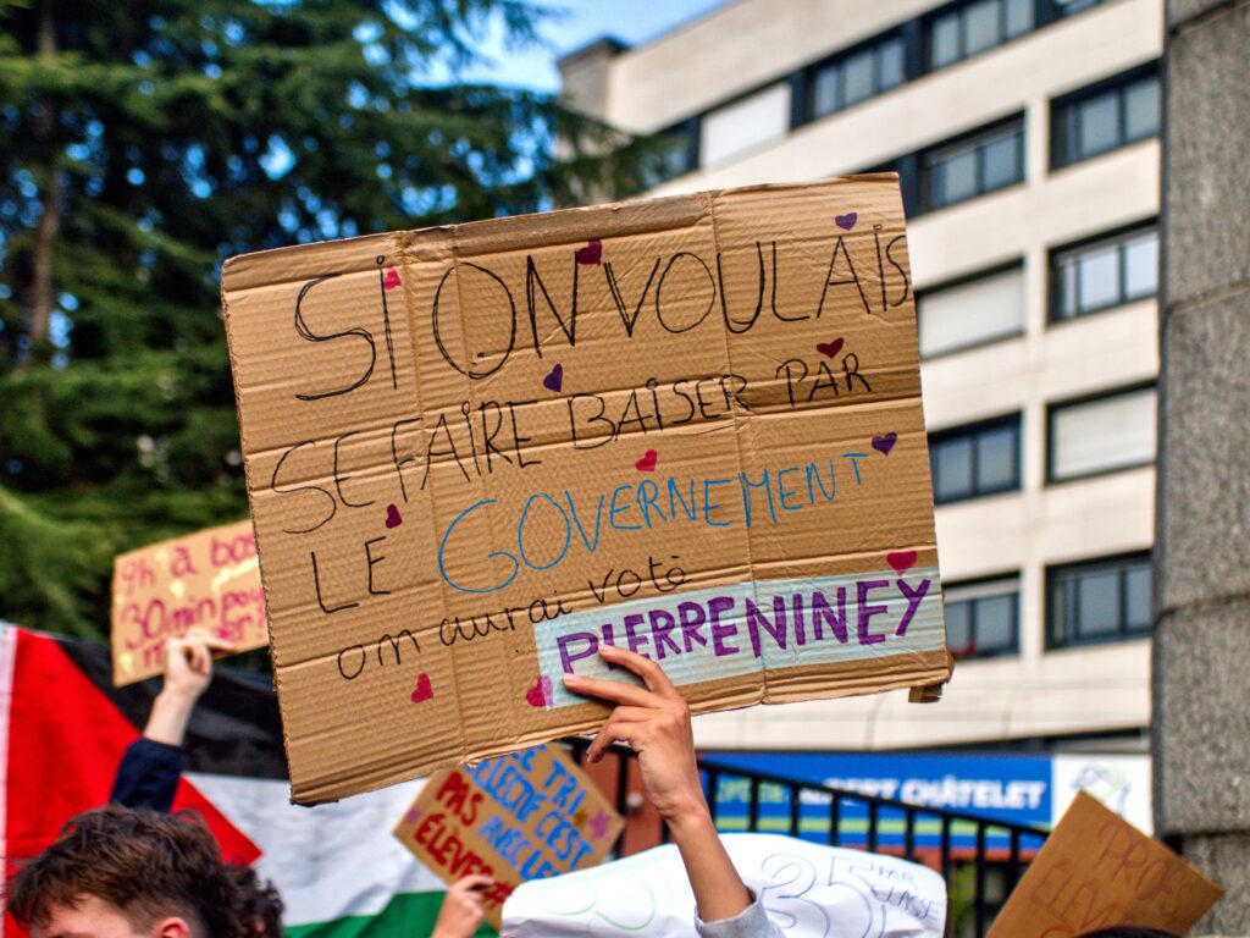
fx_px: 2094
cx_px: 625
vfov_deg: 25.2
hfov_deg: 33.2
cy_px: 469
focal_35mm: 58
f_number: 2.2
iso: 1600
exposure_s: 1/400
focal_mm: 28
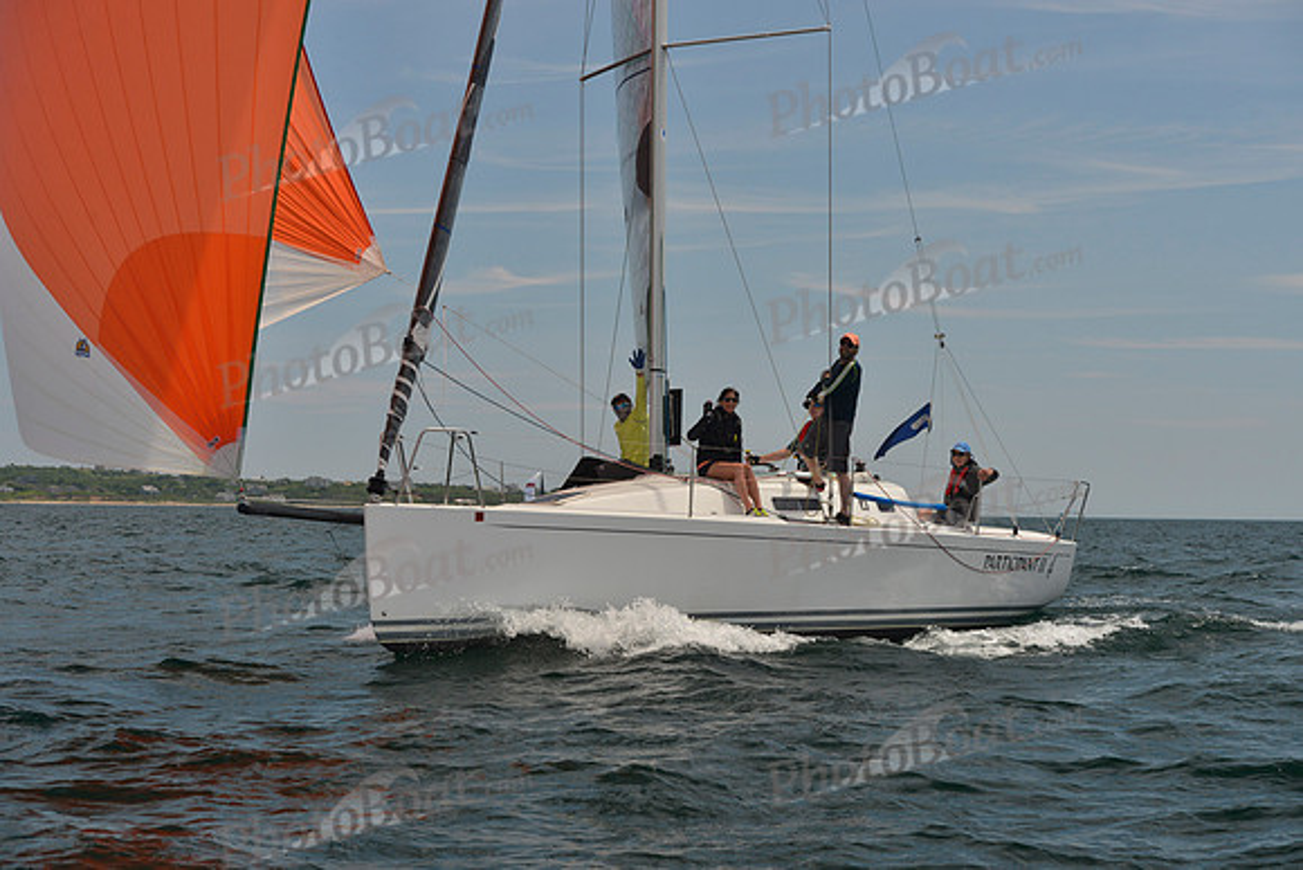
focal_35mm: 70
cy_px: 435
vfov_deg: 19.5
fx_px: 2534
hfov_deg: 28.8
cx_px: 652
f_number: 7.1
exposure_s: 1/800
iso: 400
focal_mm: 70
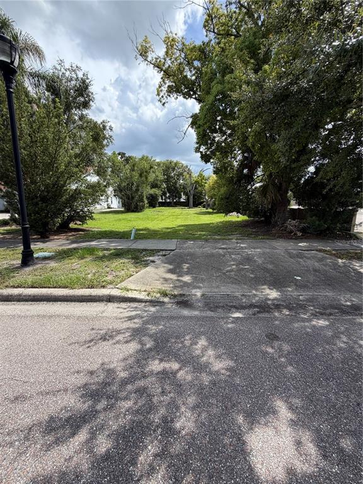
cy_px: 242
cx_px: 182
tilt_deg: -10.1
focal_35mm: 14
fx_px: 196
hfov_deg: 85.7
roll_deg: +0.6
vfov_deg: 102.1
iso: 32
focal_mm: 2.22
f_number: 2.2
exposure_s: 1/770
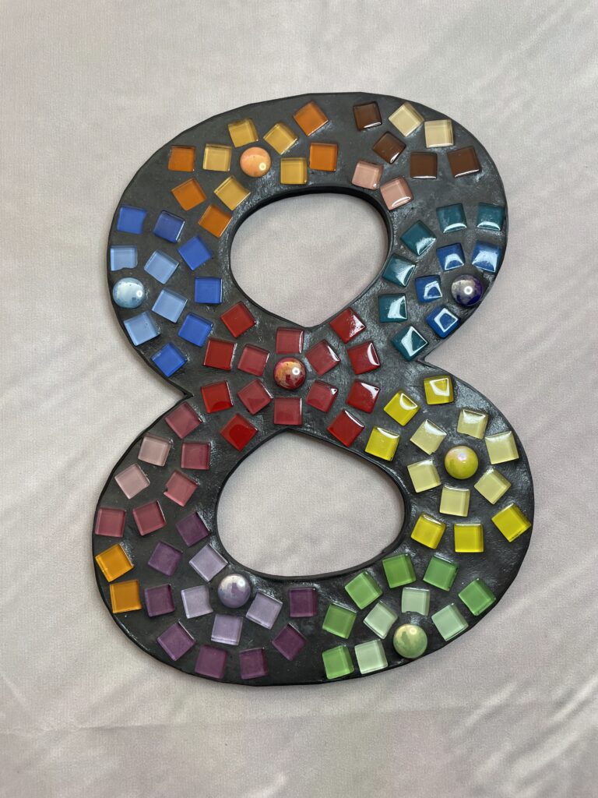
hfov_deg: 53.1
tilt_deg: -84.3
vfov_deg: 67.3
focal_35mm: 26
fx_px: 599
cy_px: 399
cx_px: 299
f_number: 1.6
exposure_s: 1/113
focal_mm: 4.2
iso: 100
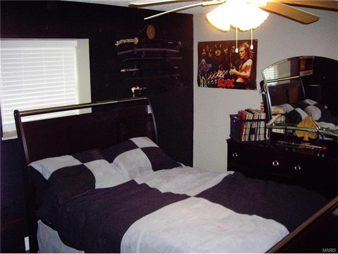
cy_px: 127
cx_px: 169
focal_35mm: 38
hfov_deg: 49.0
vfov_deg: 37.7
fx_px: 371
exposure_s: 1/40
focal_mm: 6.2
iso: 200
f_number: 2.7
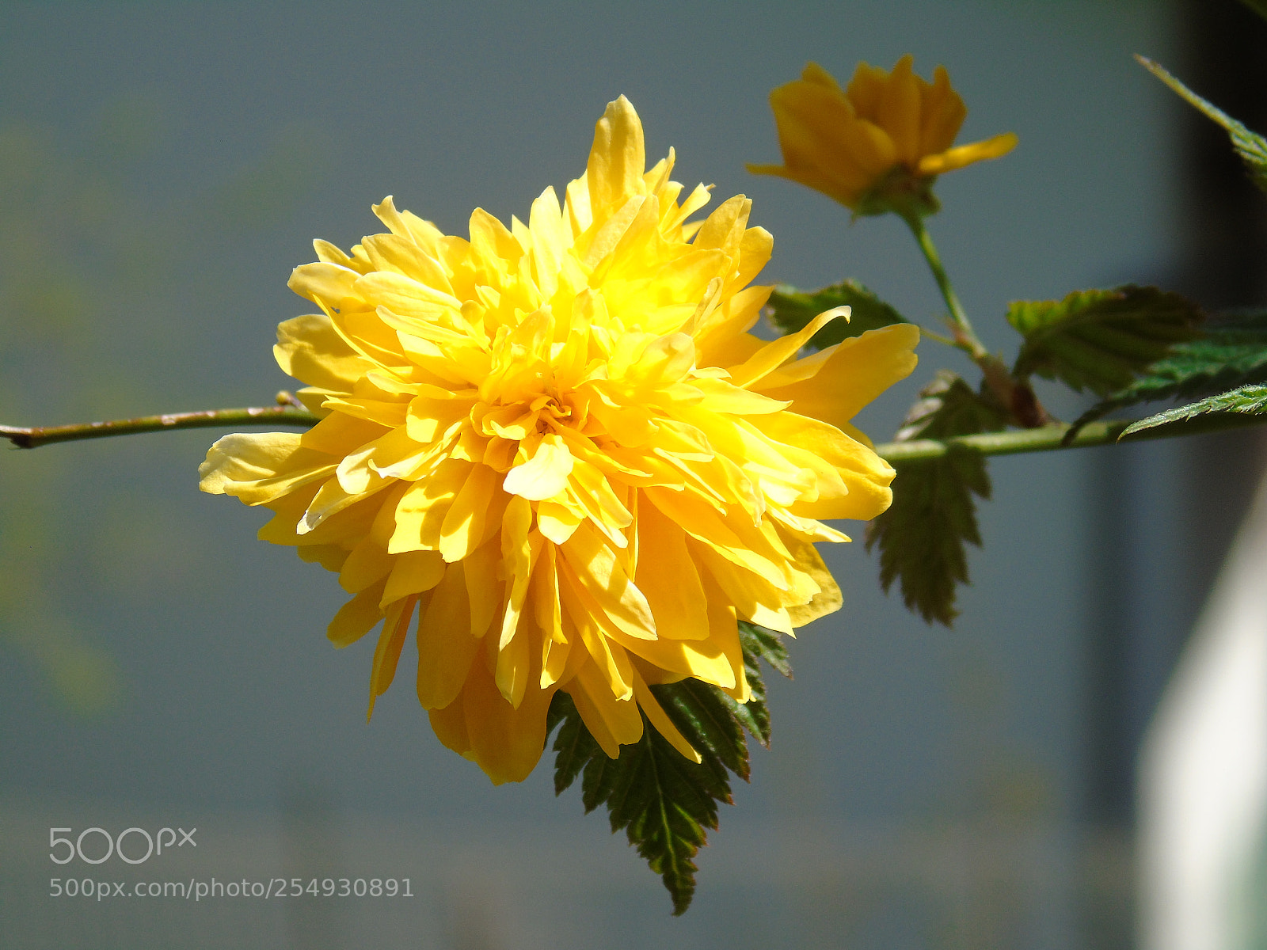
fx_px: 5197
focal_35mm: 142
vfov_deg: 10.4
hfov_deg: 13.9
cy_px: 475
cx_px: 634
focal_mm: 25
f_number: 4.7
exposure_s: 1/400
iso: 80
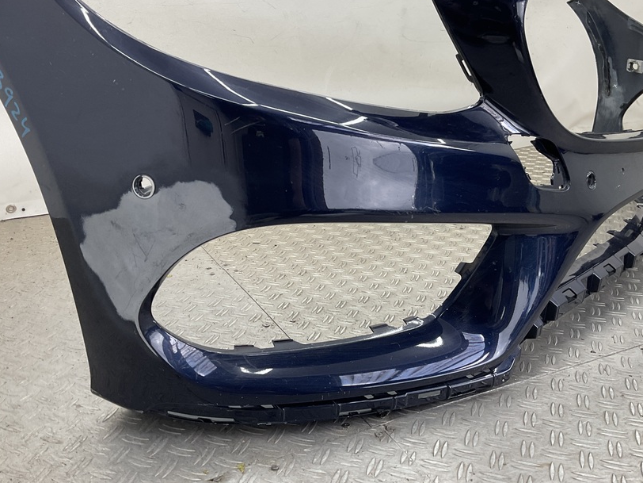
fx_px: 669
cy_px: 201
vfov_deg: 39.5
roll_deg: -1.0
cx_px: 325
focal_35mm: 36
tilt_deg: -16.5
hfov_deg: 51.4
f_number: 1.8
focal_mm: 3
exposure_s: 1/120
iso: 40
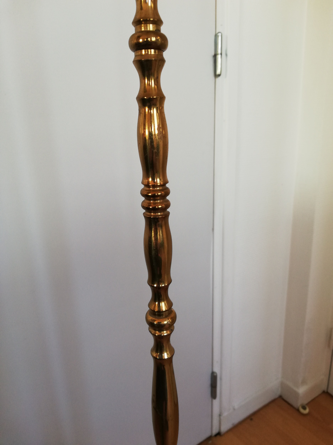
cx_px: 166
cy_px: 222
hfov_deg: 53.1
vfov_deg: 67.3
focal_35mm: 26
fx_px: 333
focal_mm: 3.81
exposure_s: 1/60
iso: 100
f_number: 2.2
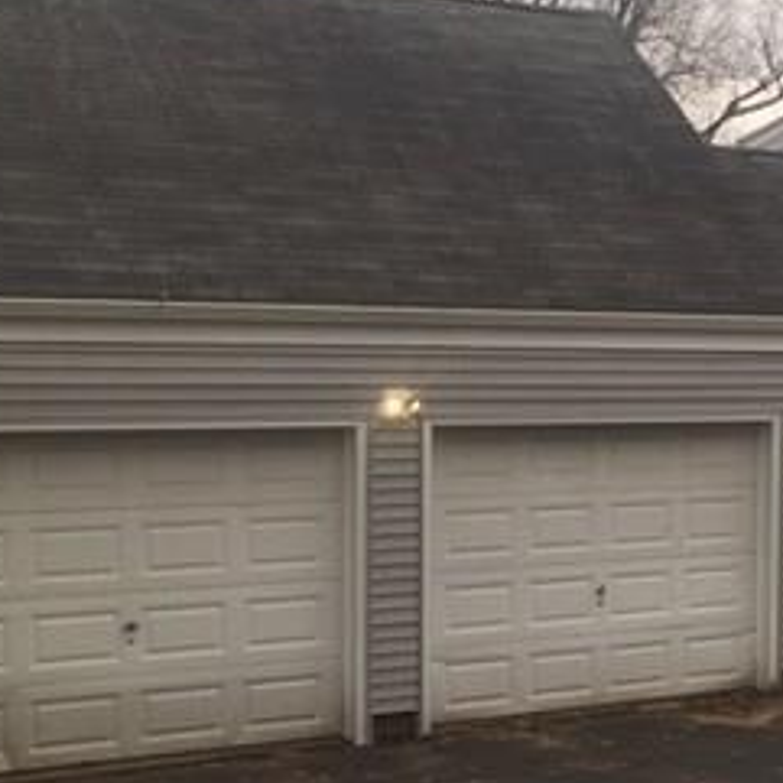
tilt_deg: -4.3
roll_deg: -0.9
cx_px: 835
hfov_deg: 23.9
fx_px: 1740
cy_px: 429
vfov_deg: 25.3
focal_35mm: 68
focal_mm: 4.15
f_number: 2.2
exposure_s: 1/120
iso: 25
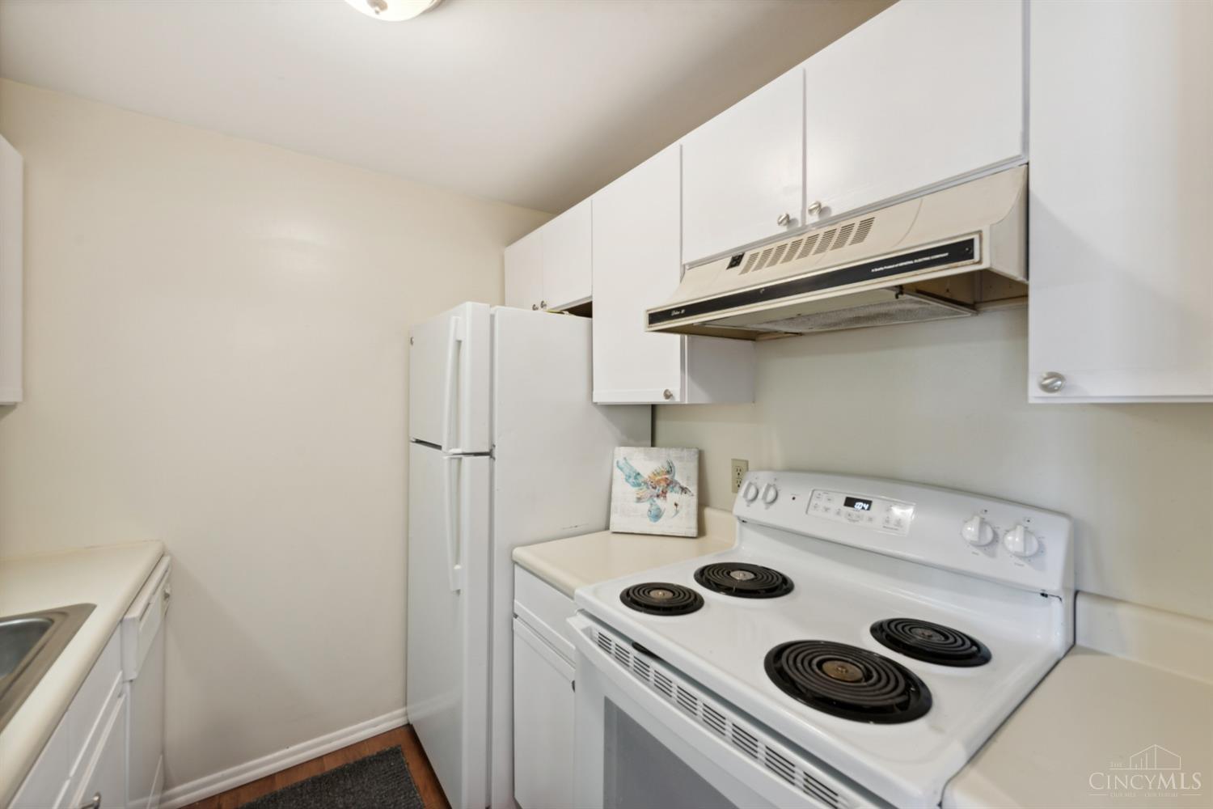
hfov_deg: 100.4
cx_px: 606
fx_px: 505
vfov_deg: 77.3
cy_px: 404
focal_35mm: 15
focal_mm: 15
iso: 100
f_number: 8
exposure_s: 1/13
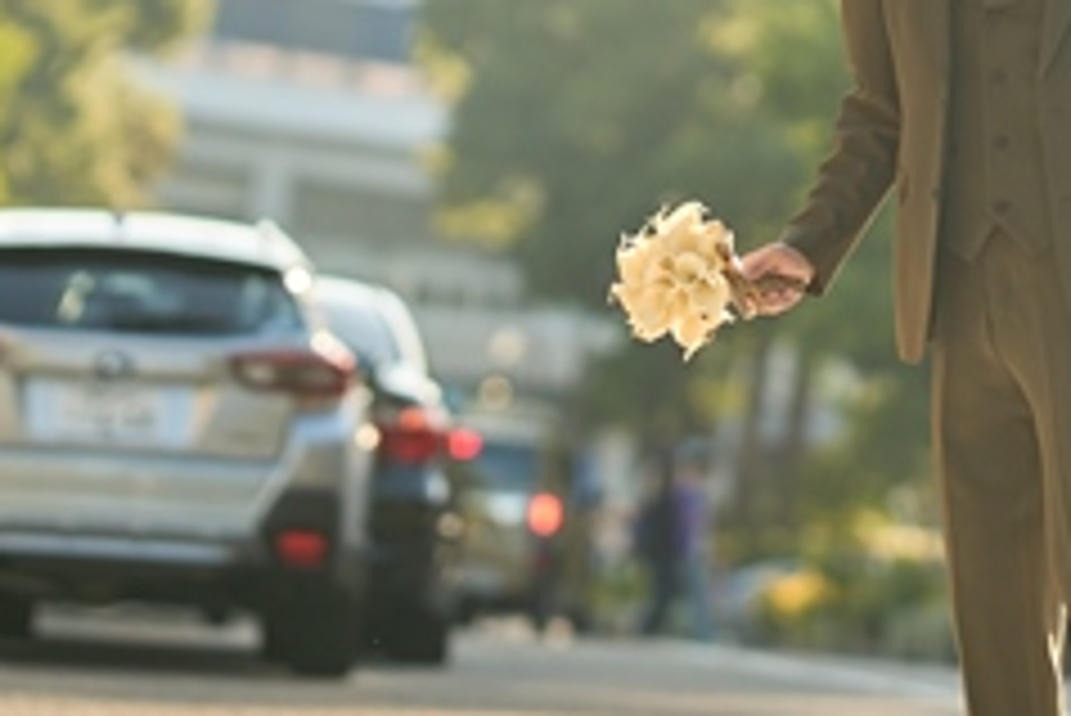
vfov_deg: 3.8
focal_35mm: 365
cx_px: 860
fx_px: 10865
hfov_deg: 5.6
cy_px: -272
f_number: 1.8
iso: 100
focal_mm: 85
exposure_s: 1/1600
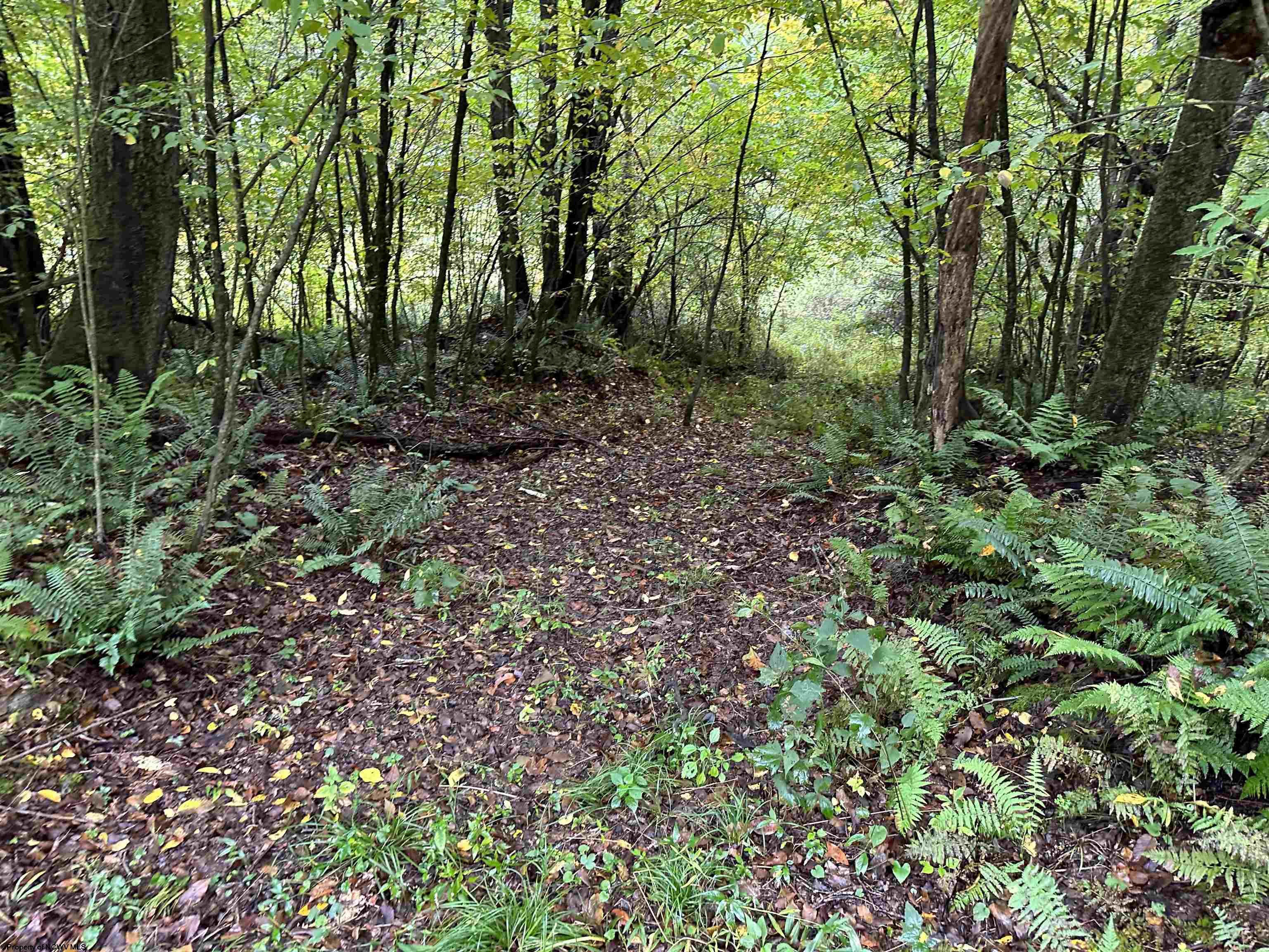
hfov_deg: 71.6
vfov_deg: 56.8
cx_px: 634
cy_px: 476
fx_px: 880
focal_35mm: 24
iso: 250
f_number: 1.78
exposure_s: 1/60
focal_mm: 6.86
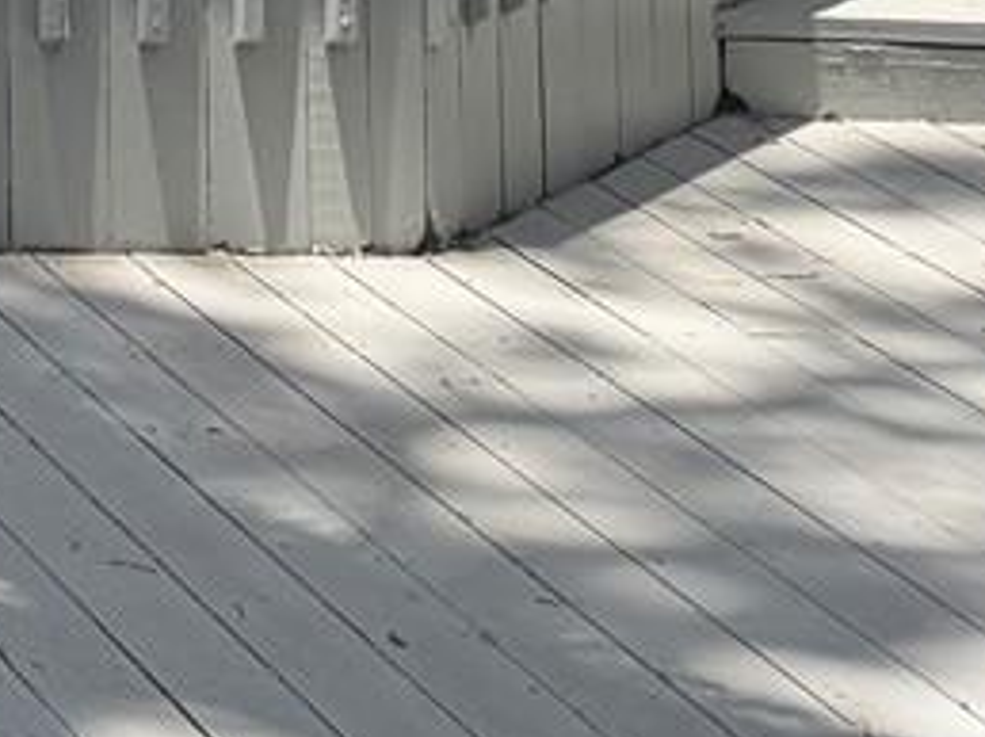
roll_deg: +0.8
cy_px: -737
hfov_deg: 10.2
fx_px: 4236
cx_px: -1829
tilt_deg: -3.8
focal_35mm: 149
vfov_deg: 9.3
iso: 100
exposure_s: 1/1106
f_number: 1.78
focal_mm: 6.76
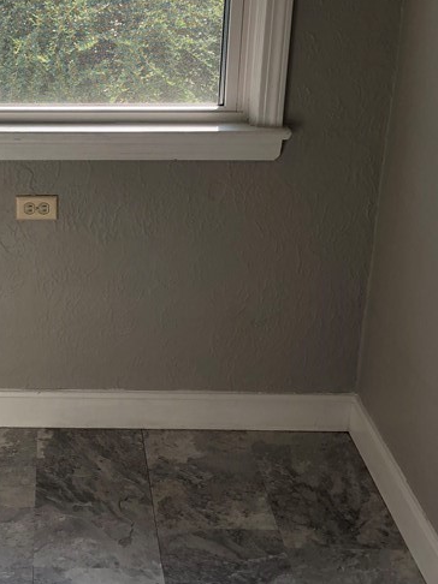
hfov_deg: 24.0
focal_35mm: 59
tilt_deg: -20.5
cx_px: 34
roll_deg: -0.8
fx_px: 996
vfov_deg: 32.6
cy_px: 222
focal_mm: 3.99
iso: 20
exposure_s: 1/204
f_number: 1.8
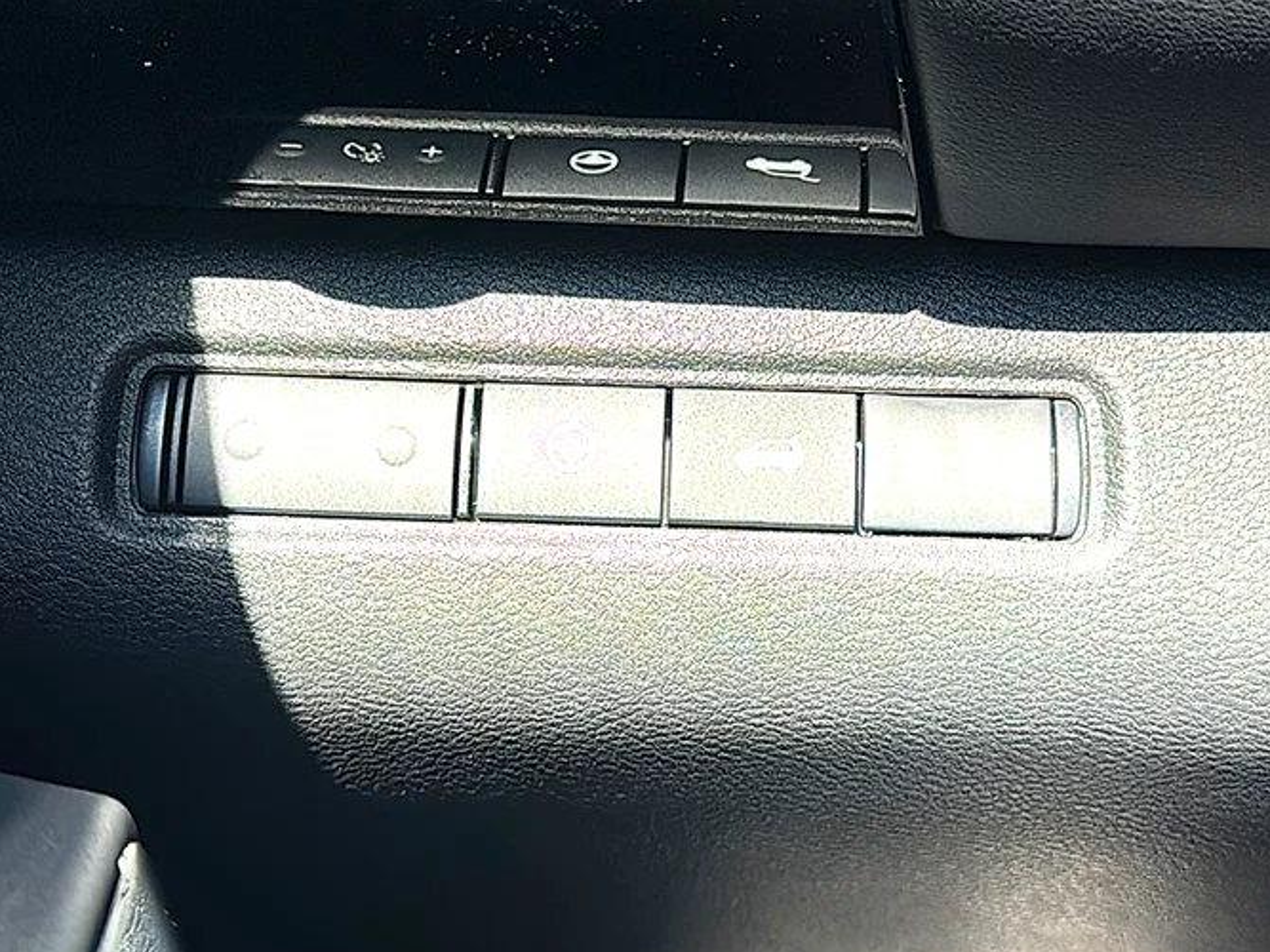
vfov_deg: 34.3
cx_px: 634
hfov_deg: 44.8
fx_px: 1541
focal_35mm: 42
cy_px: 466
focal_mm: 6.86
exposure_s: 1/489
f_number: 1.78
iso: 80
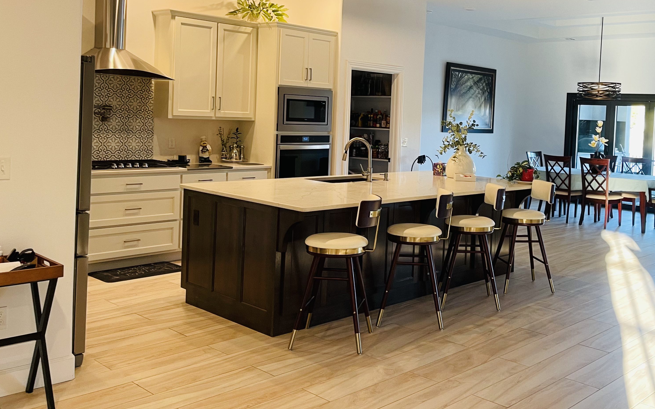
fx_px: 643
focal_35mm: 36
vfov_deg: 35.0
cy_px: 135
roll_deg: -1.7
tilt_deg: -3.5
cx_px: 440
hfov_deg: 52.9
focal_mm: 5.1
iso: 100
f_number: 1.6
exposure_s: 1/60
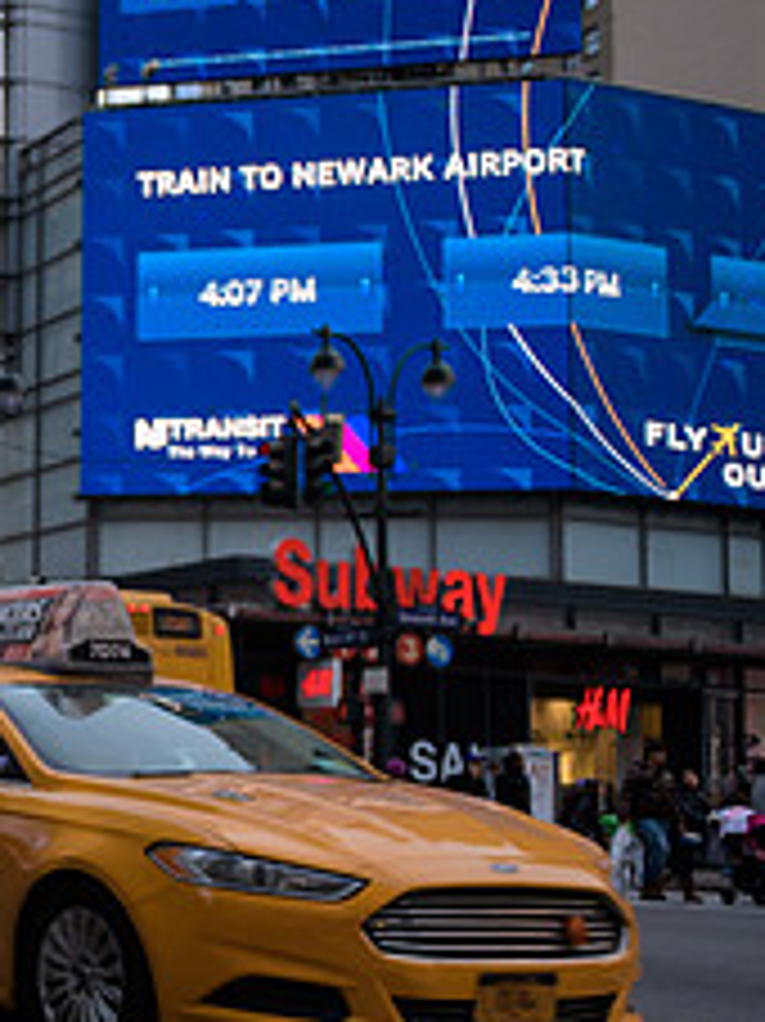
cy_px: 628
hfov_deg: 20.0
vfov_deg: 32.6
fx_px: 1740
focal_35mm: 59
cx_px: -500
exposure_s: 1/250
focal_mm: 24
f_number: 3.2
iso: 200
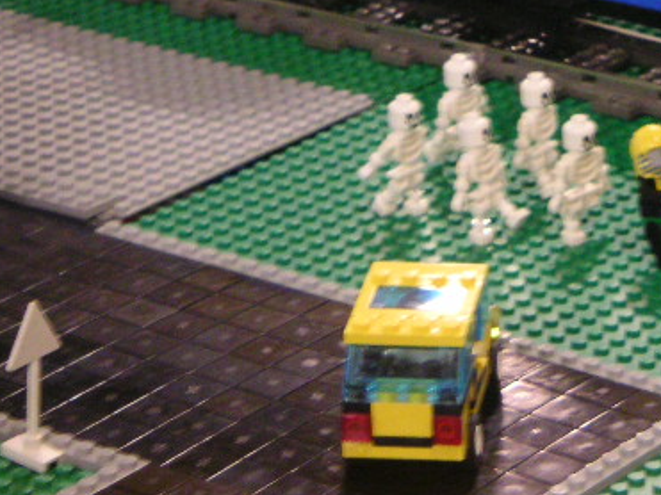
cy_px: 69
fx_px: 3455
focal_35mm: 181
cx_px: 485
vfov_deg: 8.2
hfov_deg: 10.9
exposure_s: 1/20
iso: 400
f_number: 3.7
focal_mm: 13.7
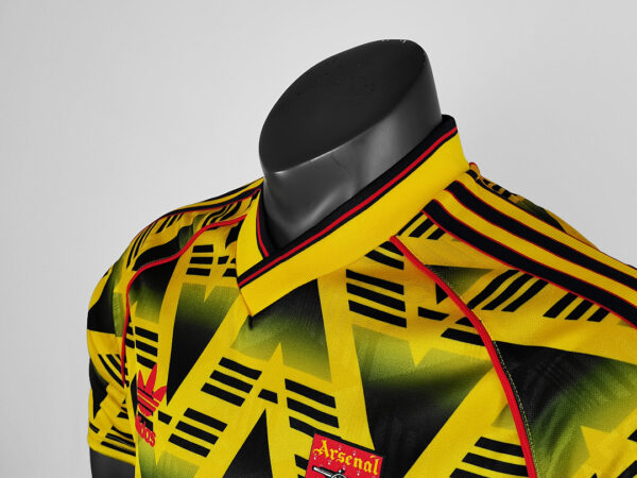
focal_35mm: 42
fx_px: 773
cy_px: 239
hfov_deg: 44.8
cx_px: 318
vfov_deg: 34.3
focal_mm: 5.58
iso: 160
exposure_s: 1/100
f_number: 1.8
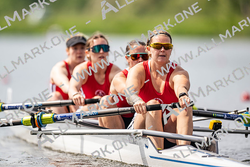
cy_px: 84
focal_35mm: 603
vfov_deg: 2.3
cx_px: 125
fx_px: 4188
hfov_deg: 3.4
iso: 360
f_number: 4
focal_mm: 600
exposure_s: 1/2500
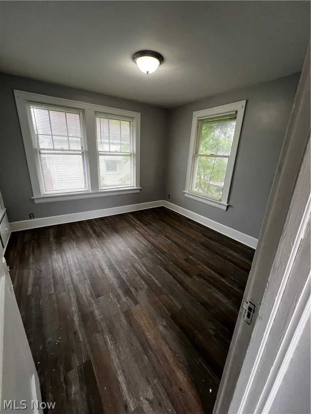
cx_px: 156
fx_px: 156
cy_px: 207
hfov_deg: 89.9
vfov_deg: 106.2
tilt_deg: -18.9
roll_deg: -3.0
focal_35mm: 13
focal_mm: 1.57
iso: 200
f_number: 1.8
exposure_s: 1/60
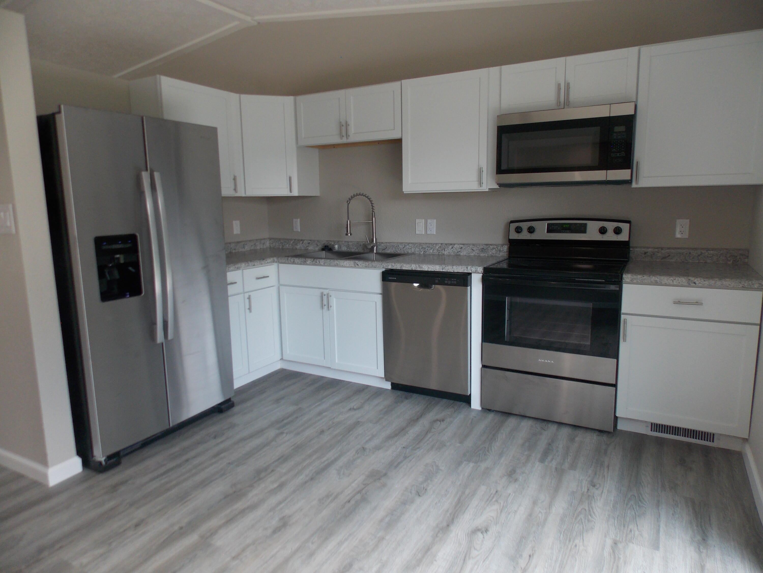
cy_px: 286
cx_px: 382
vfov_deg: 58.9
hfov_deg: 73.9
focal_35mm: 23
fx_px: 507
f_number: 3.1
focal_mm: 4
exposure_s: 1/40
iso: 80
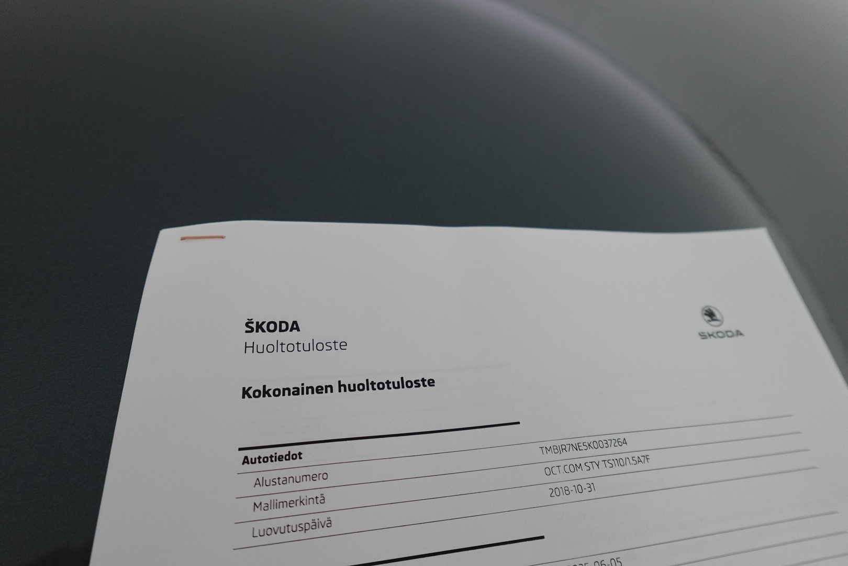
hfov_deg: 84.0
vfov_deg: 61.9
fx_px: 471
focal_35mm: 20
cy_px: 283
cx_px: 424
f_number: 2
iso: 320
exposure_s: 1/80
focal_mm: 7.6
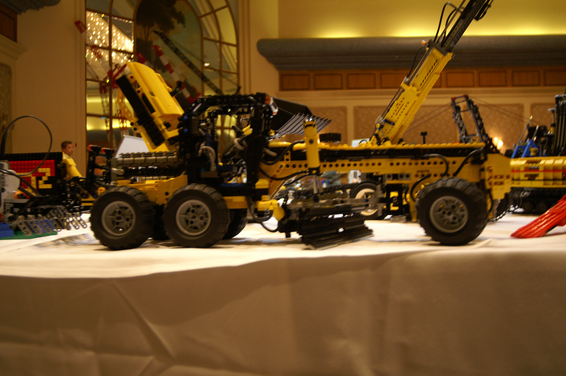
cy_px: 188
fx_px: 471
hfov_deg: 62.0
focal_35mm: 30
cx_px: 283
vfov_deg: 43.5
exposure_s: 1/8
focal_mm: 20
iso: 400
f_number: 4
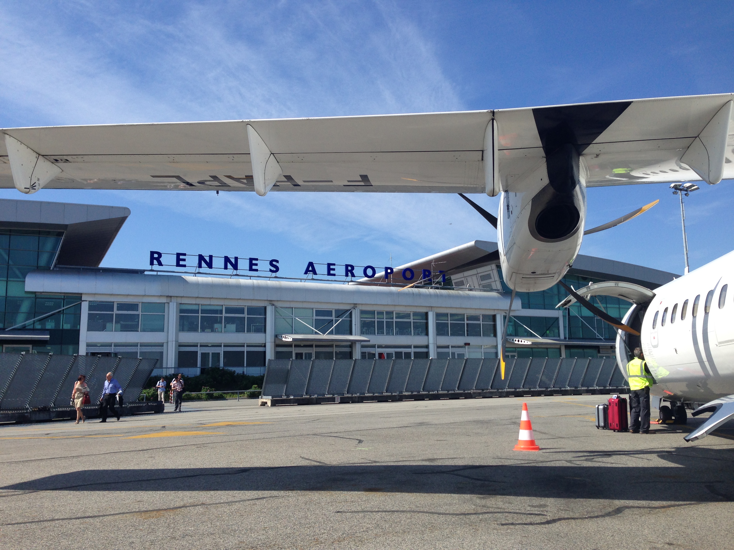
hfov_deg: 55.4
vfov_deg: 42.9
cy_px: 275
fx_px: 700
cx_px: 367
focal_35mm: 33
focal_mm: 4.12
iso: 50
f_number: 2.4
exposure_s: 1/1466
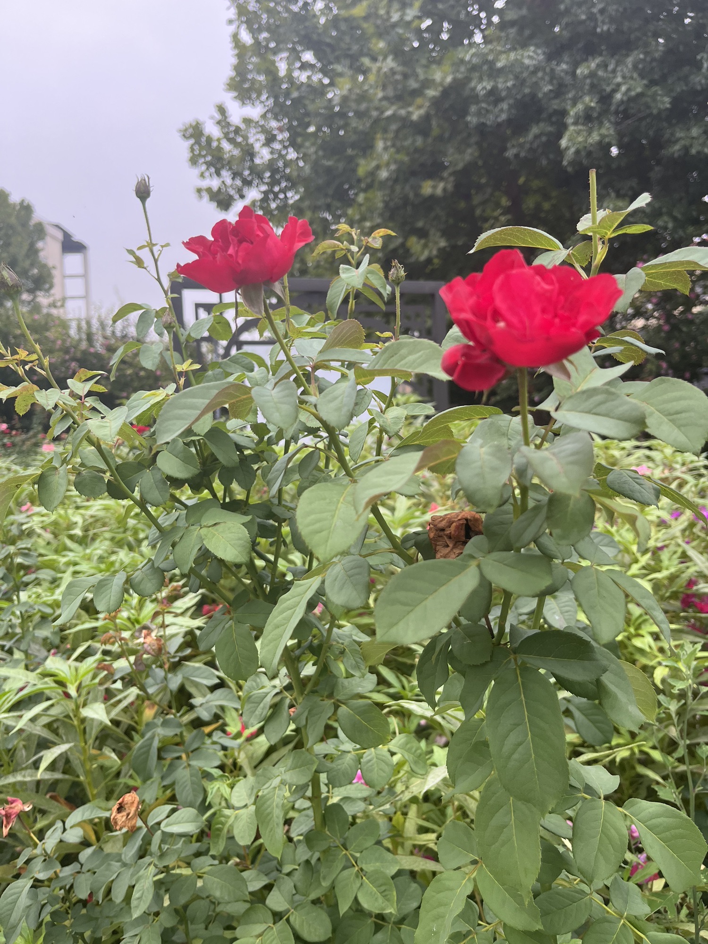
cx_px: 354
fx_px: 709
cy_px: 472
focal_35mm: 26
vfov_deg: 67.3
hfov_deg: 53.1
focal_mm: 5.1
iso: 64
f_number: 1.6
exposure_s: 1/122
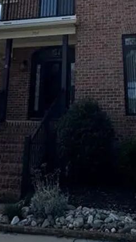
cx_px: 88
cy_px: -13
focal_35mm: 47
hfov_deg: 25.3
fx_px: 301
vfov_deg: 37.8
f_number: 2.2
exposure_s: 1/2874
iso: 50
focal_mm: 2.22
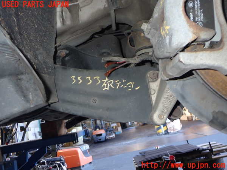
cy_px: 85
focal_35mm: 30
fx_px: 197
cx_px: 114
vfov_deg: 46.8
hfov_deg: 60.0
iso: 200
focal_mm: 5.4
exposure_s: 1/30
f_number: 2.3
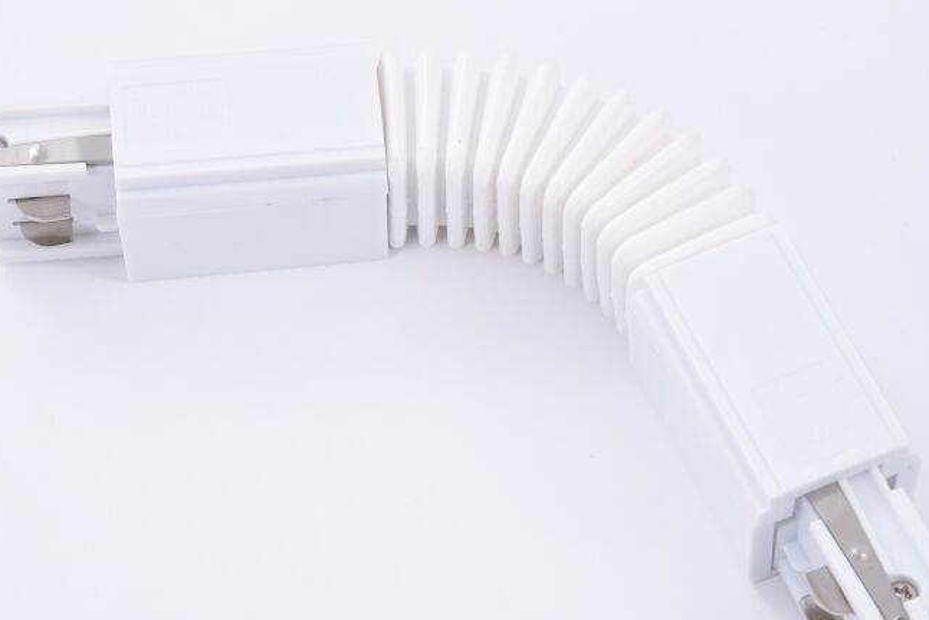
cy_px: 373
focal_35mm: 158
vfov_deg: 8.7
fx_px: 4078
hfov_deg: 13.0
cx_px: 418
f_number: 14
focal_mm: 120
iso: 100
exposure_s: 1/125
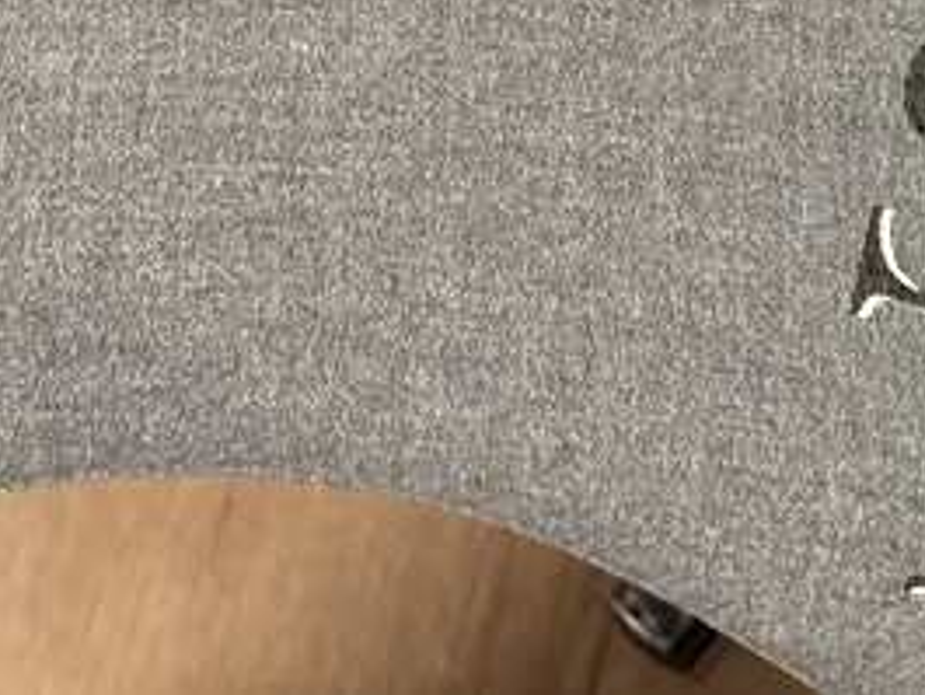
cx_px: 300
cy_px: -285
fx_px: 1818
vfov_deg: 19.4
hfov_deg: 28.3
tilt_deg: -76.5
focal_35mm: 68
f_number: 1.78
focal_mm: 6.76
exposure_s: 1/40
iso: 640
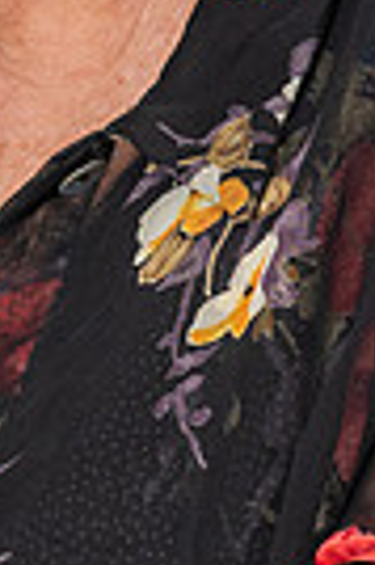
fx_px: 7206
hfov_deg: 3.0
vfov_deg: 4.5
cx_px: -136
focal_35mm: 460
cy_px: 5
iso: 200
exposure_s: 1/125
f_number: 5.6
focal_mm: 60
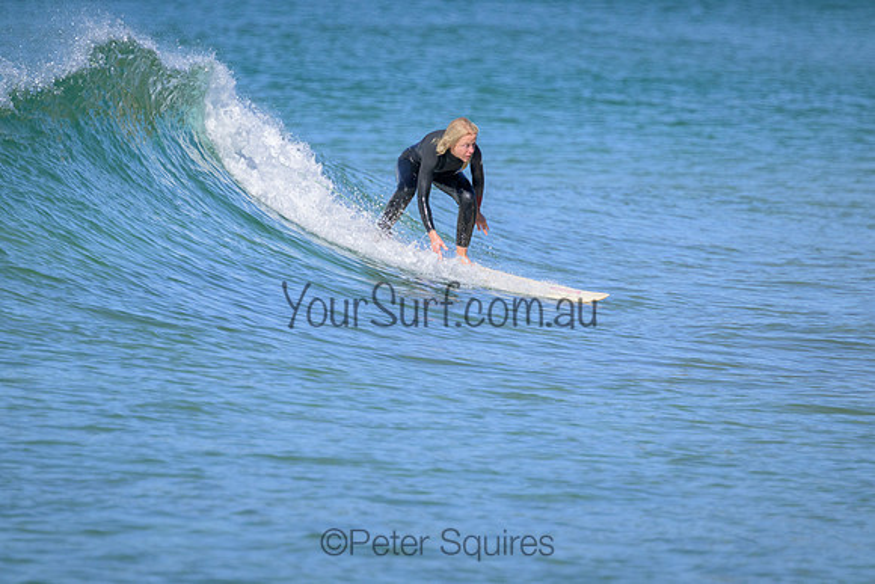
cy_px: 292
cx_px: 438
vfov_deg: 1.7
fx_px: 19448
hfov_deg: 2.6
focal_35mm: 800
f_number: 11
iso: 1400
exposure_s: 1/2000
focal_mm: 800
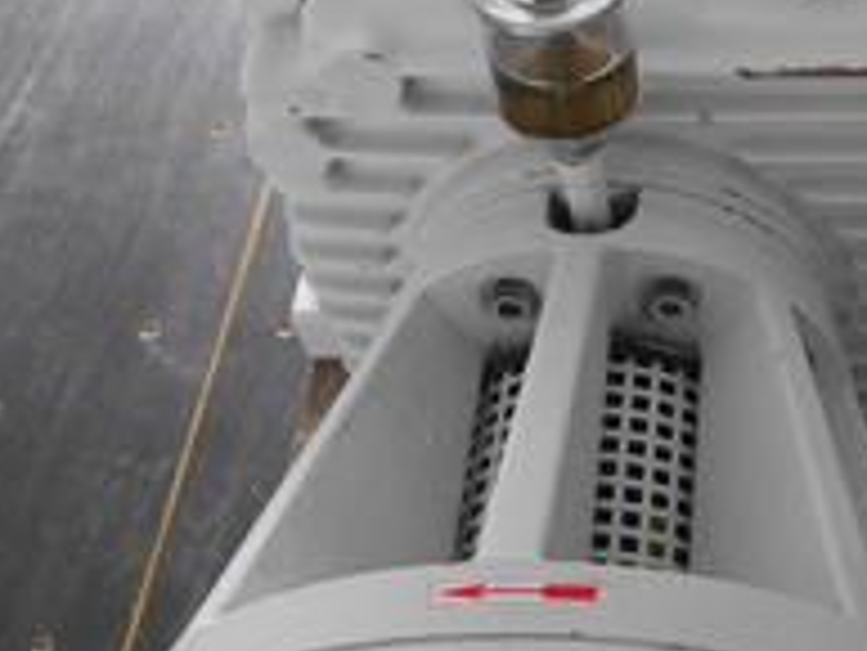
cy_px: 292
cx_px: 858
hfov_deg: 30.9
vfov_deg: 25.2
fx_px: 1454
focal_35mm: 58
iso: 3200
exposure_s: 1/160
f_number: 4.5
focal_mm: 14
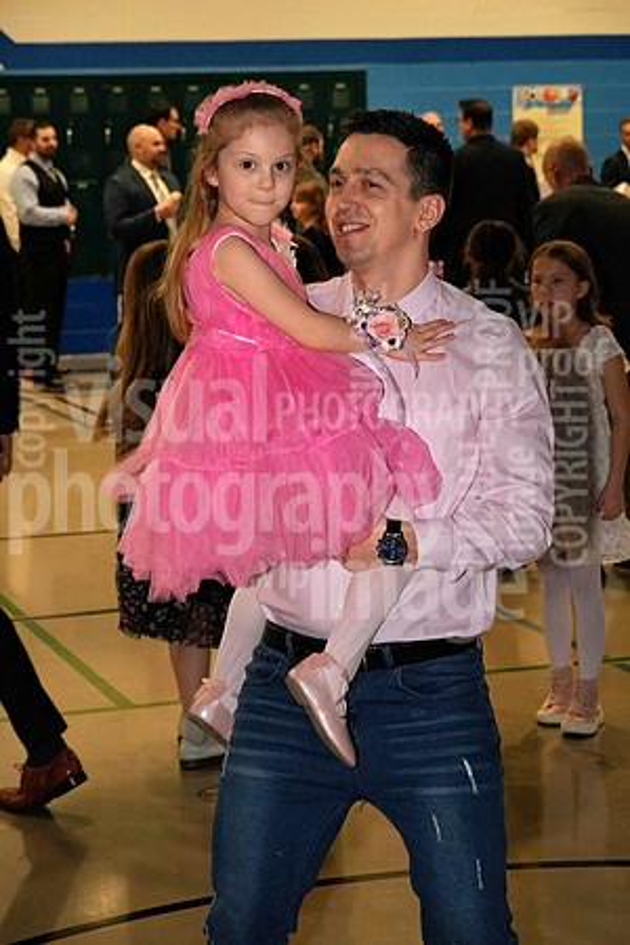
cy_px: 472
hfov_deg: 14.9
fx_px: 2402
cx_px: 315
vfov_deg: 22.3
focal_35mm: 92
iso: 2000
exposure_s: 1/200
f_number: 5.6
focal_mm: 61
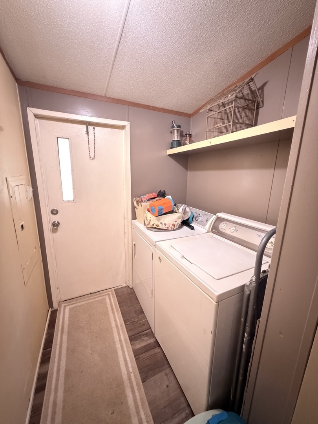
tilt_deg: -13.0
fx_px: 171
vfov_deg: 102.1
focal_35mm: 14
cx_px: 159
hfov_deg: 85.7
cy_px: 212
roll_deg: -1.6
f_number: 2.2
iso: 3200
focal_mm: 2.22
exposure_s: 1/15
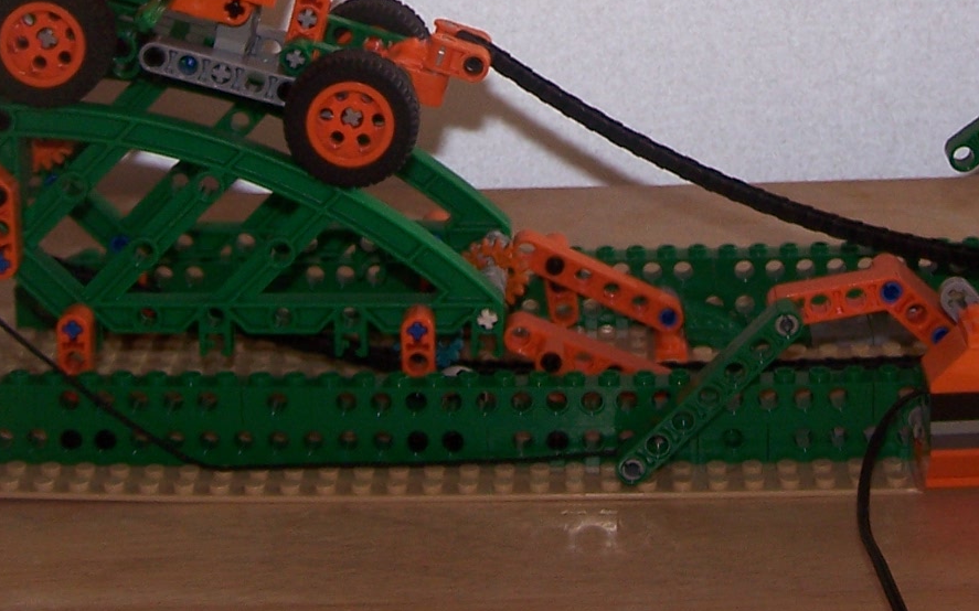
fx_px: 2481
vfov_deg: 13.6
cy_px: -144
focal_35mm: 93
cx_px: 592
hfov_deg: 22.3
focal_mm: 6.3
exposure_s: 1/60
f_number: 2.8
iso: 80
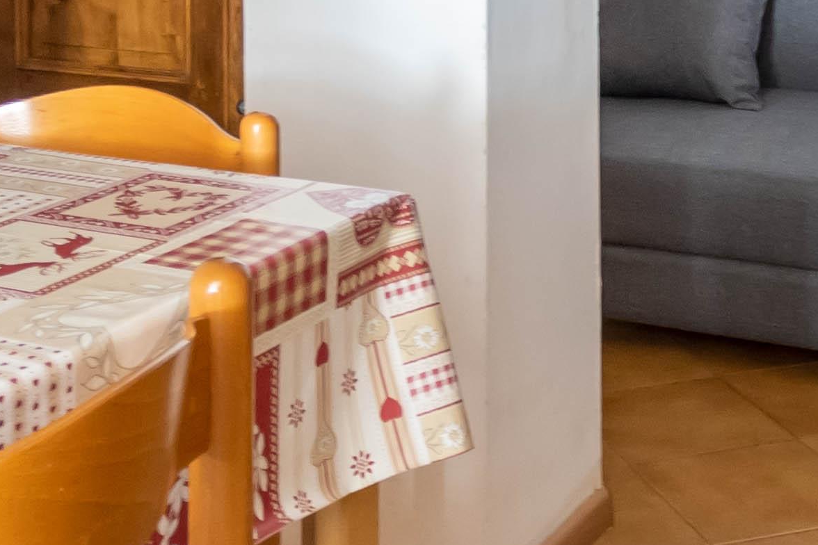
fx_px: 1613
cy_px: -335
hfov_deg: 28.4
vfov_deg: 16.9
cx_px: 503
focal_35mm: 71
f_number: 4
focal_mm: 10
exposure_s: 1/20
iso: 800
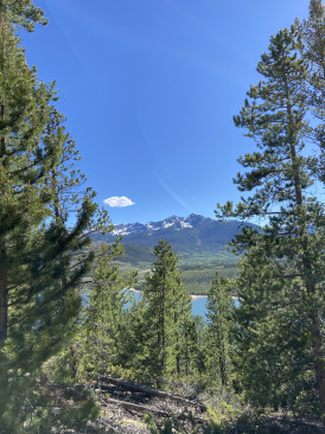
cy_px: 217
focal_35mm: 26
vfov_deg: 67.3
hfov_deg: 53.0
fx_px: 326
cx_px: 162
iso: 32
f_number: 1.8
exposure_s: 1/1898
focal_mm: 4.25
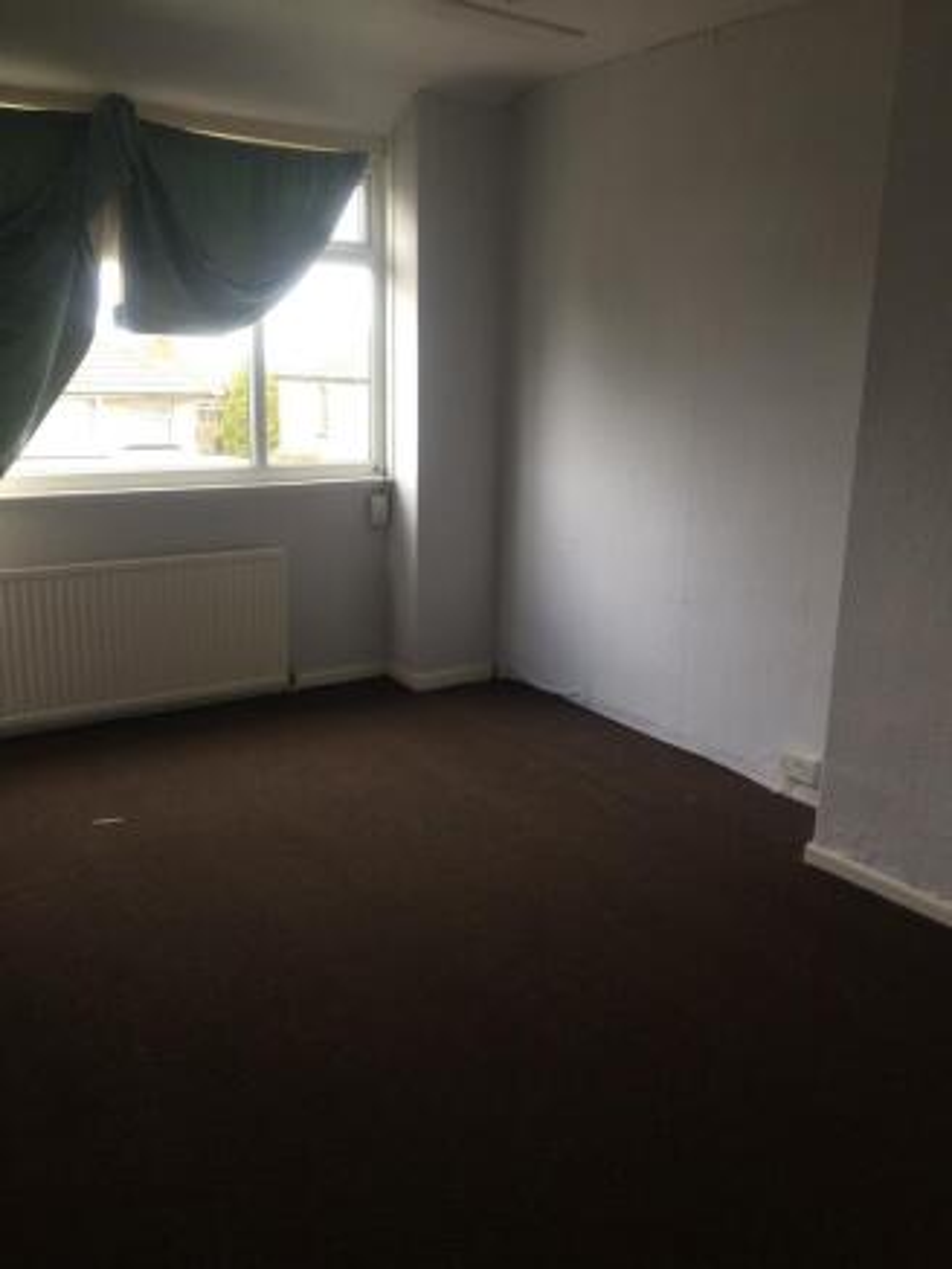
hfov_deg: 48.2
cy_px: 634
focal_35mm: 29
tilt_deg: -13.8
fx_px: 1063
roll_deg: +0.3
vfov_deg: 61.6
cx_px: 476
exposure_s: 1/60
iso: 40
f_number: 2.2
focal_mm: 4.15
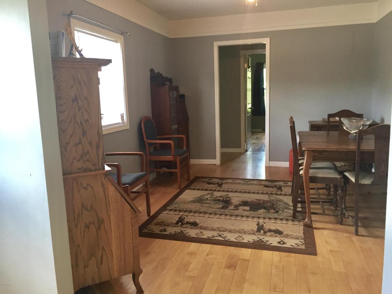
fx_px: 328
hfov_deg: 61.7
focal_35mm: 29
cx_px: 196
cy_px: 147
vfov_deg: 48.2
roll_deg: +1.3
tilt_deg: -7.8
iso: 80
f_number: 2.2
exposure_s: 1/30
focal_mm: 4.15
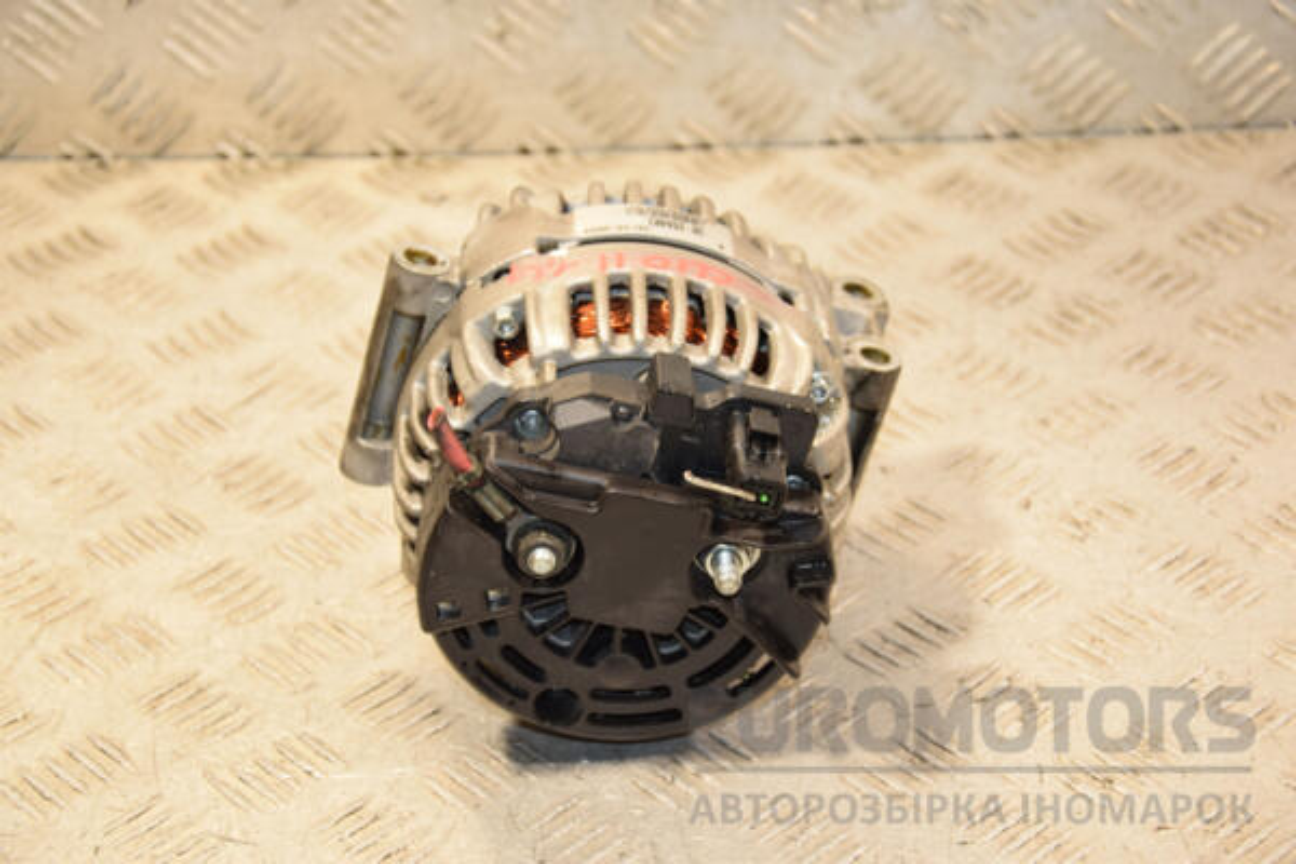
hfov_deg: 23.4
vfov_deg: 15.7
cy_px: 432
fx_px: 3132
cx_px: 648
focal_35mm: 87
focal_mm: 58
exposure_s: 1/200
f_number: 5
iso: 800
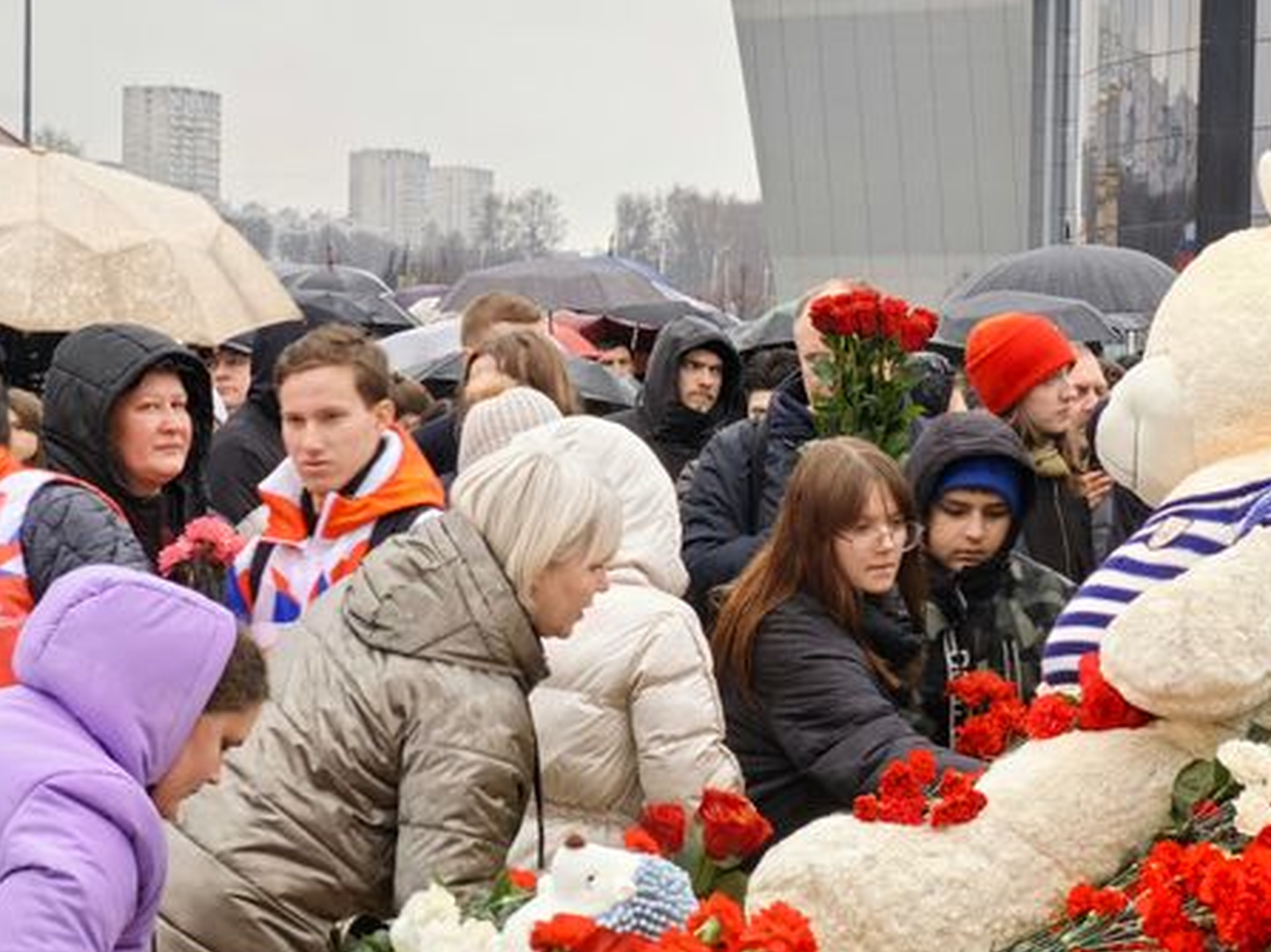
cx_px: 735
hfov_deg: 14.9
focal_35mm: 132
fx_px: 4845
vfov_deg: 11.2
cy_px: 594
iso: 64
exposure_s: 1/51.7
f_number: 3.5
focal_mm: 16.85
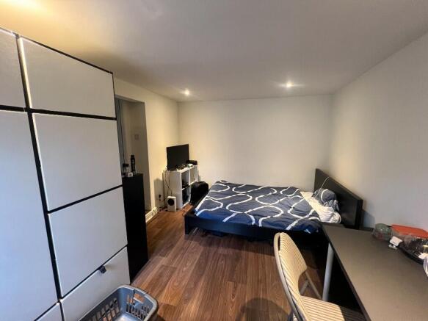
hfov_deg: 106.2
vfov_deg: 89.9
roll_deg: +0.9
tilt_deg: -8.5
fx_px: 161
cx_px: 214
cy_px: 160
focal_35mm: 13
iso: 320
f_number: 1.8
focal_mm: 1.57
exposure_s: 1/50
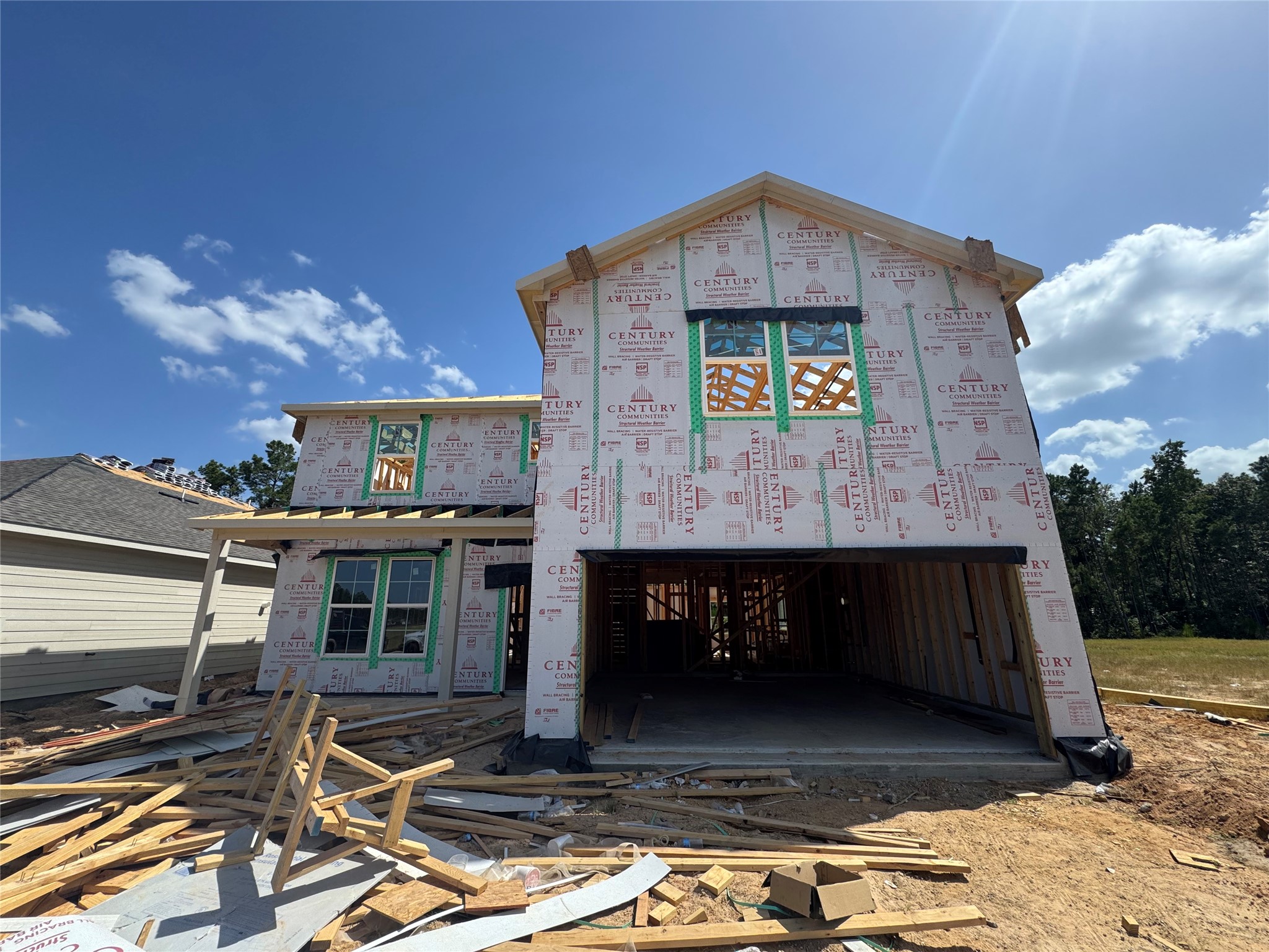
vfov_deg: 85.7
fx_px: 513
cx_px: 634
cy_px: 476
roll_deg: +0.6
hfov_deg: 102.1
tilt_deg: +15.6
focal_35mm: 14
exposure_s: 1/1672
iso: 50
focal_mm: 2.22
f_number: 2.2
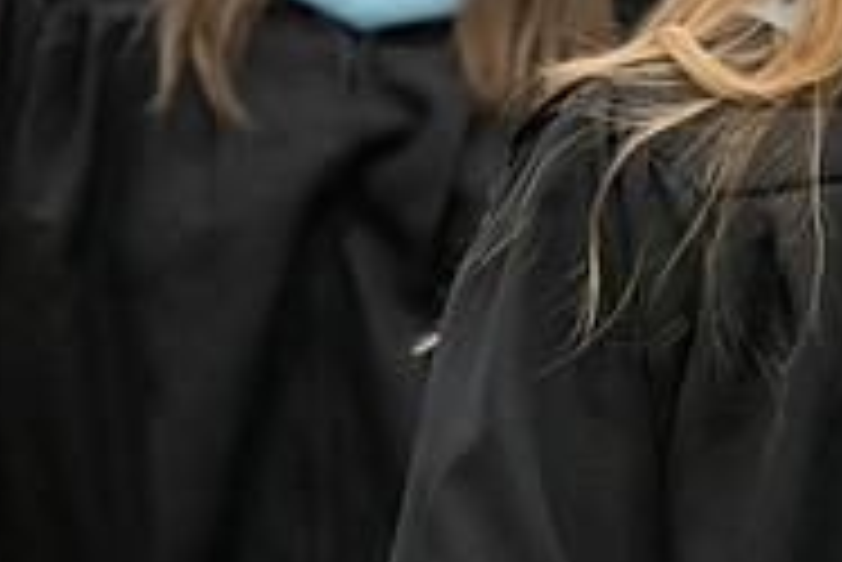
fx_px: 13084
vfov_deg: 2.5
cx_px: 1162
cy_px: 65
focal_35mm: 559
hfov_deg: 3.7
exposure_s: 1/200
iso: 3200
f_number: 3.5
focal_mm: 180
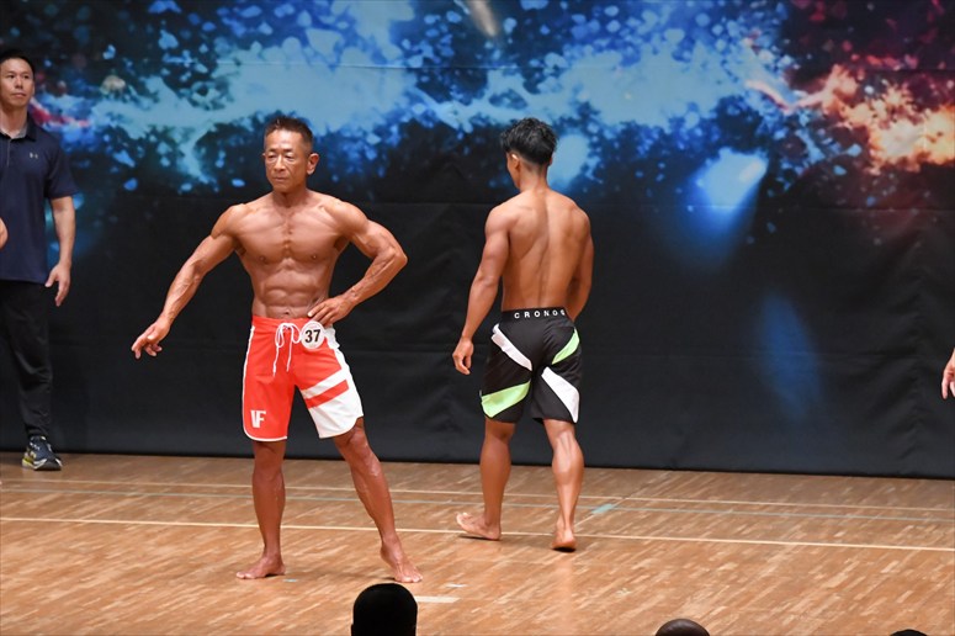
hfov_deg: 8.6
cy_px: 318
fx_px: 6364
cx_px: 478
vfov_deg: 5.7
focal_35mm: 240
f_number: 5.6
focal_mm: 160
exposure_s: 1/400
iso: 8000
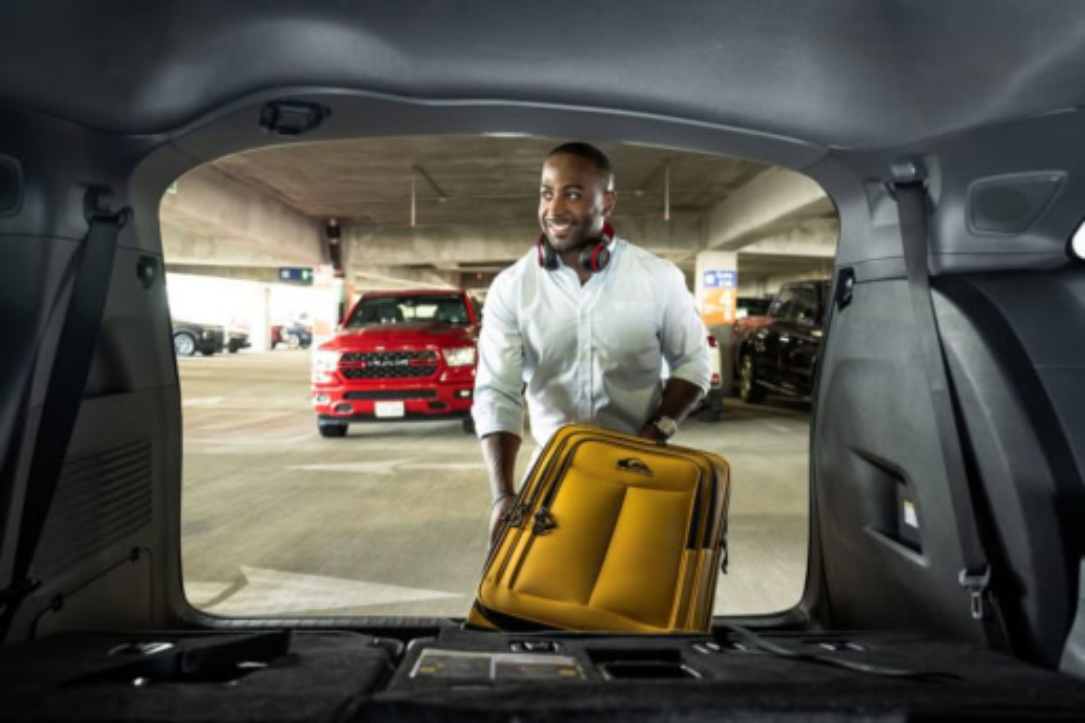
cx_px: 542
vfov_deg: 45.0
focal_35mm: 29
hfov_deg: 63.7
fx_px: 874
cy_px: 362
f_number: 3.5
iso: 500
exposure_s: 1/25
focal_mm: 29
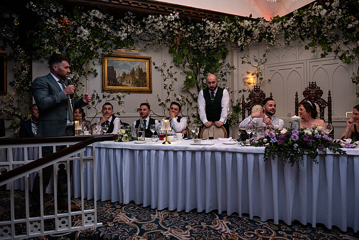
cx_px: 180
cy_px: 120
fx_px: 239
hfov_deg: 73.7
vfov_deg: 53.2
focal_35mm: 24
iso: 1000
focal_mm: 24
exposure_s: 1/160
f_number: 3.5
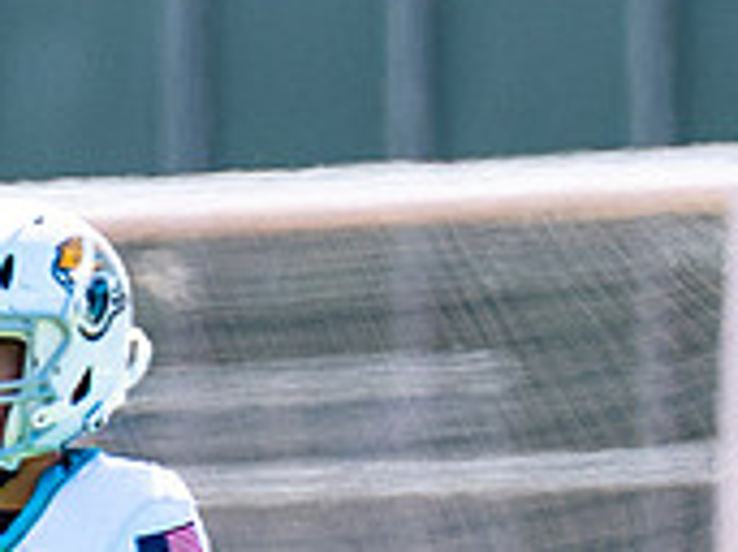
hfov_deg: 1.1
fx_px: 40095
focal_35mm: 1882
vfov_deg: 0.8
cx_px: -84
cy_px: 876
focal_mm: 200
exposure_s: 1/2000
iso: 125
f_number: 2.8
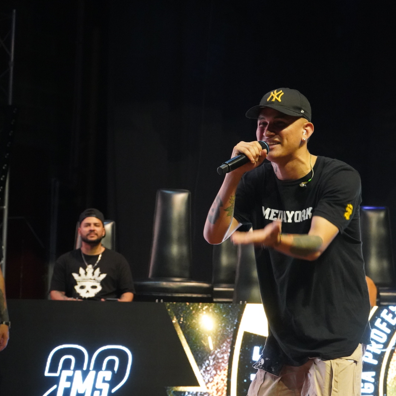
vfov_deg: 19.3
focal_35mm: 90
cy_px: 198
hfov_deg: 19.2
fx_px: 1165
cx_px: 292
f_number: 7.1
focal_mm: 70
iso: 12800
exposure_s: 1/160
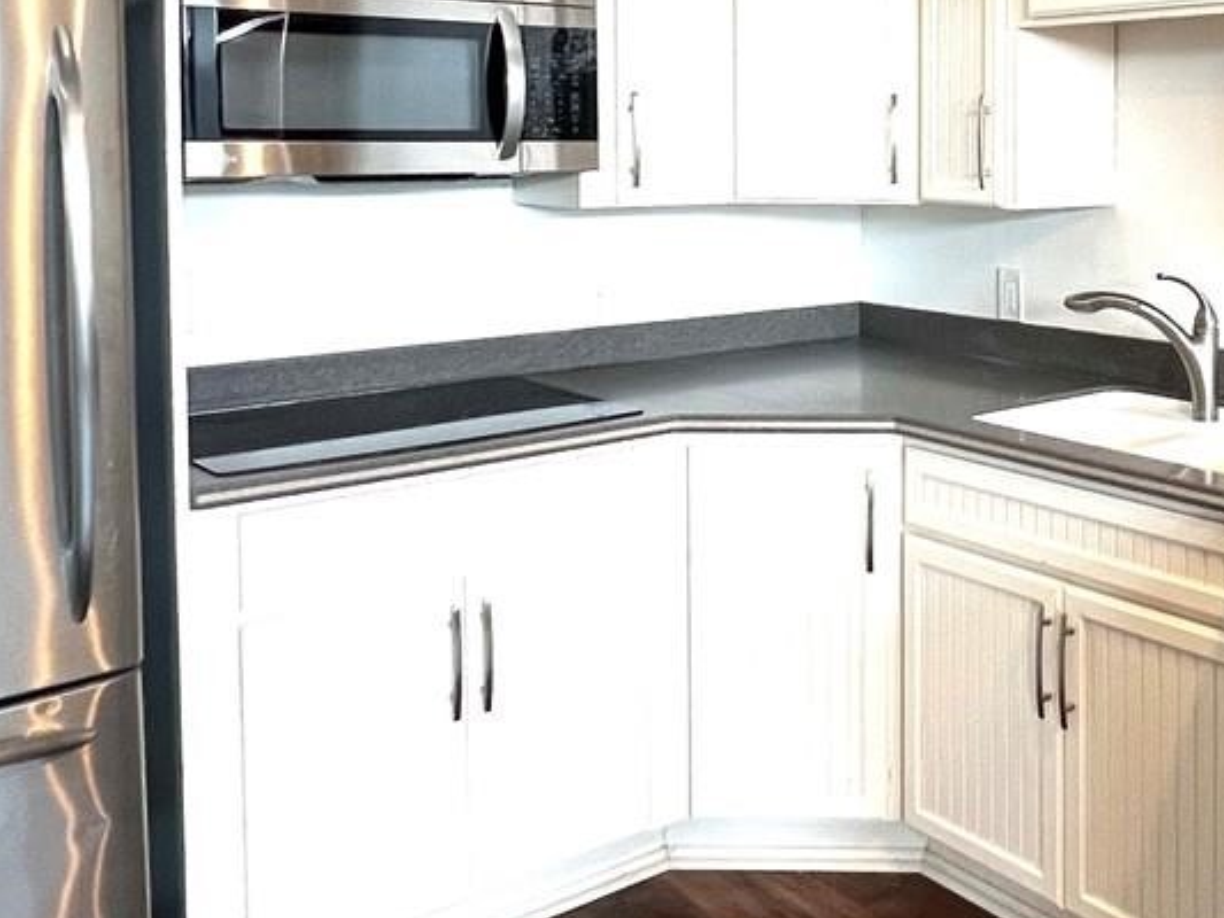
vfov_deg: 35.7
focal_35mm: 39
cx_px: 1020
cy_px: 190
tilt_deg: -2.3
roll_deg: +0.1
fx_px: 1379
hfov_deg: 44.9
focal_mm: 1.57
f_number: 1.8
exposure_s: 1/120
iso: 200
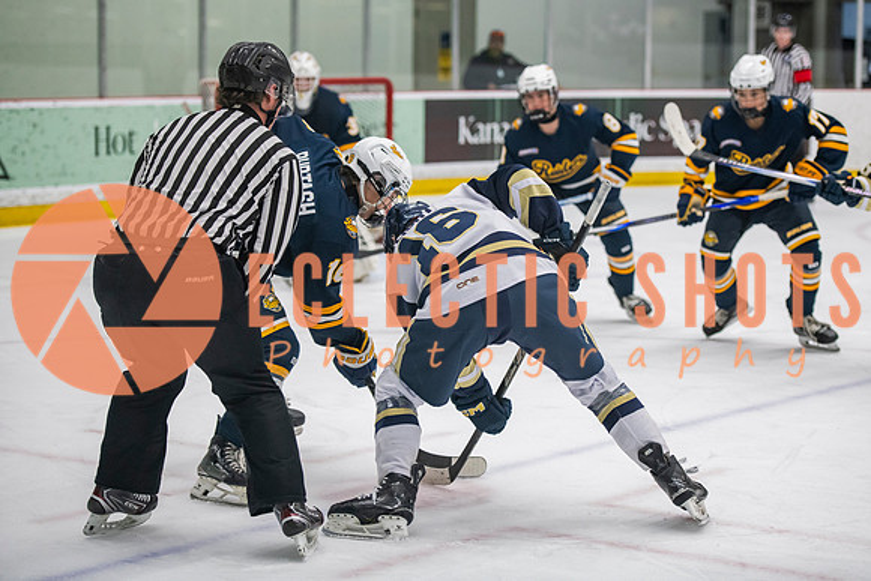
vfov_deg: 13.7
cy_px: 265
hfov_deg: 20.4
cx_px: 474
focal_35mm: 100
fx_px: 2423
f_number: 3.2
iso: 2000
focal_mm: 92
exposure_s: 1/640
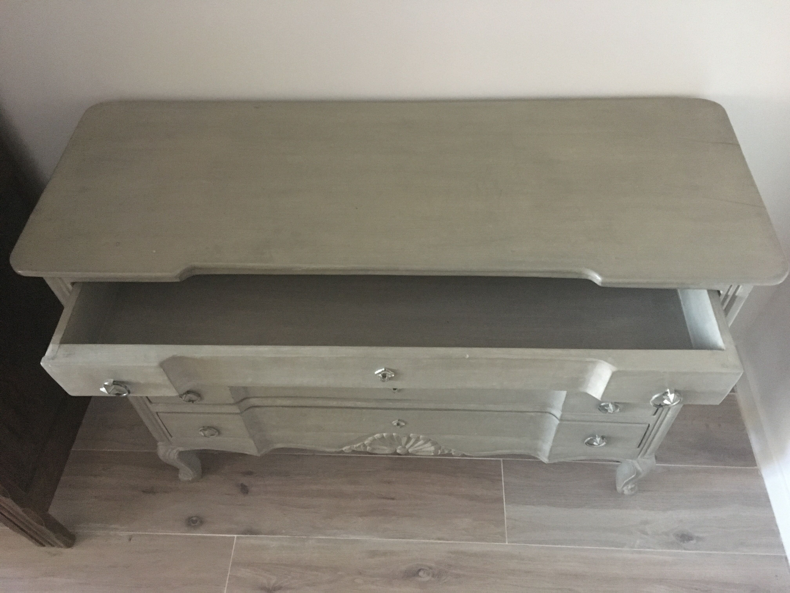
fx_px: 662
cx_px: 395
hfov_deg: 61.7
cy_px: 296
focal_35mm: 29
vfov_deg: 48.2
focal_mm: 4.15
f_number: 2.2
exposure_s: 1/17
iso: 320
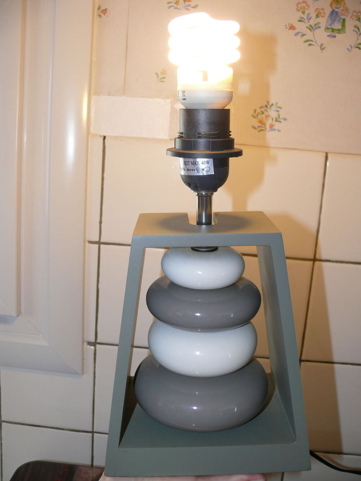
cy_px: 240
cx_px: 180
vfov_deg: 52.6
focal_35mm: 35
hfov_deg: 40.7
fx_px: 487
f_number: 2.8
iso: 100
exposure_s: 1/50
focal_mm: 7.5
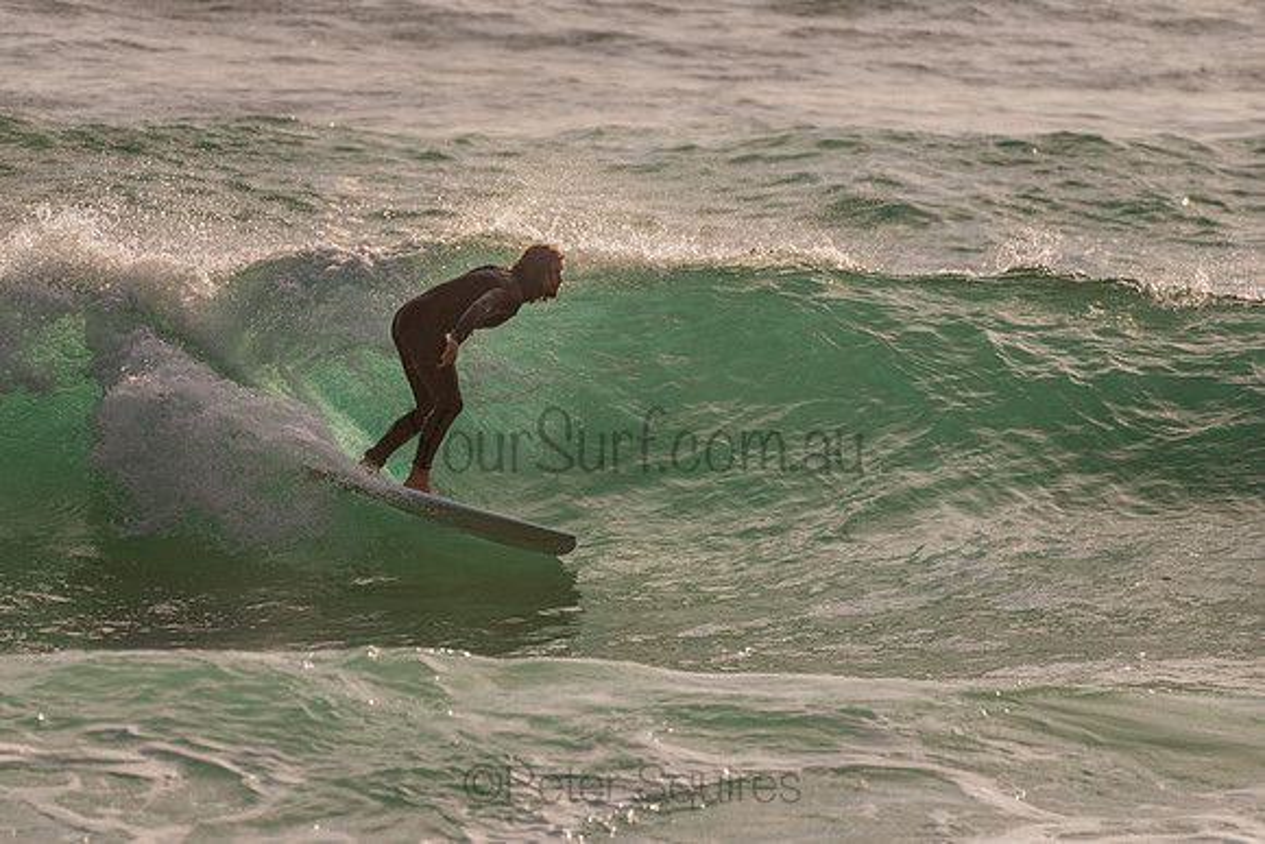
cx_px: 491
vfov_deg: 2.2
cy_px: 331
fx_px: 21541
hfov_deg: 3.4
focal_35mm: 613
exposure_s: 1/2000
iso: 125
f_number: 5.6
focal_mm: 500
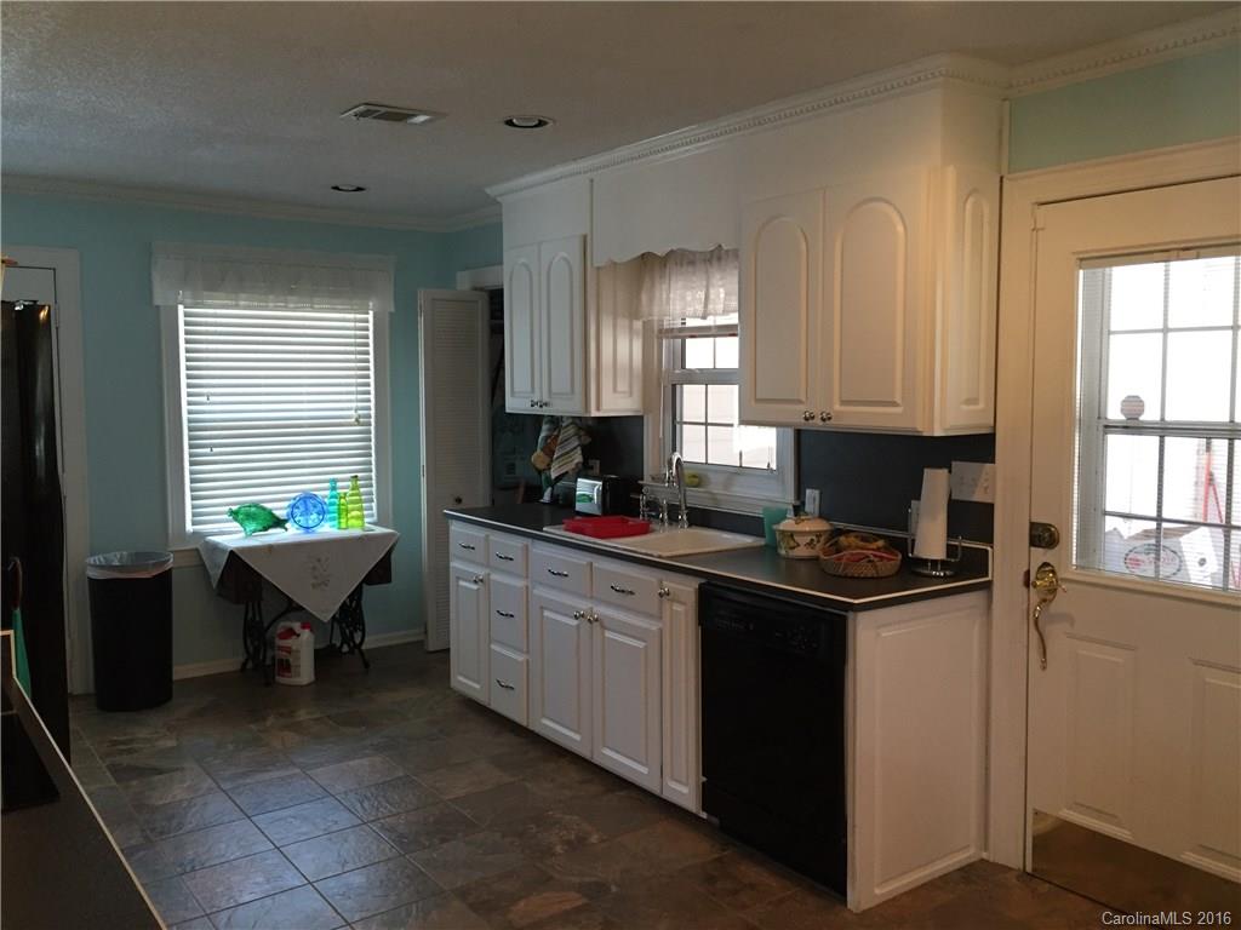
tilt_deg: -7.3
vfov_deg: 48.2
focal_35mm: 29
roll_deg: -0.3
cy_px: 465
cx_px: 620
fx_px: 1040
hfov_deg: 61.7
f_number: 2.2
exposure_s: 1/30
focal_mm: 4.15
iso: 50
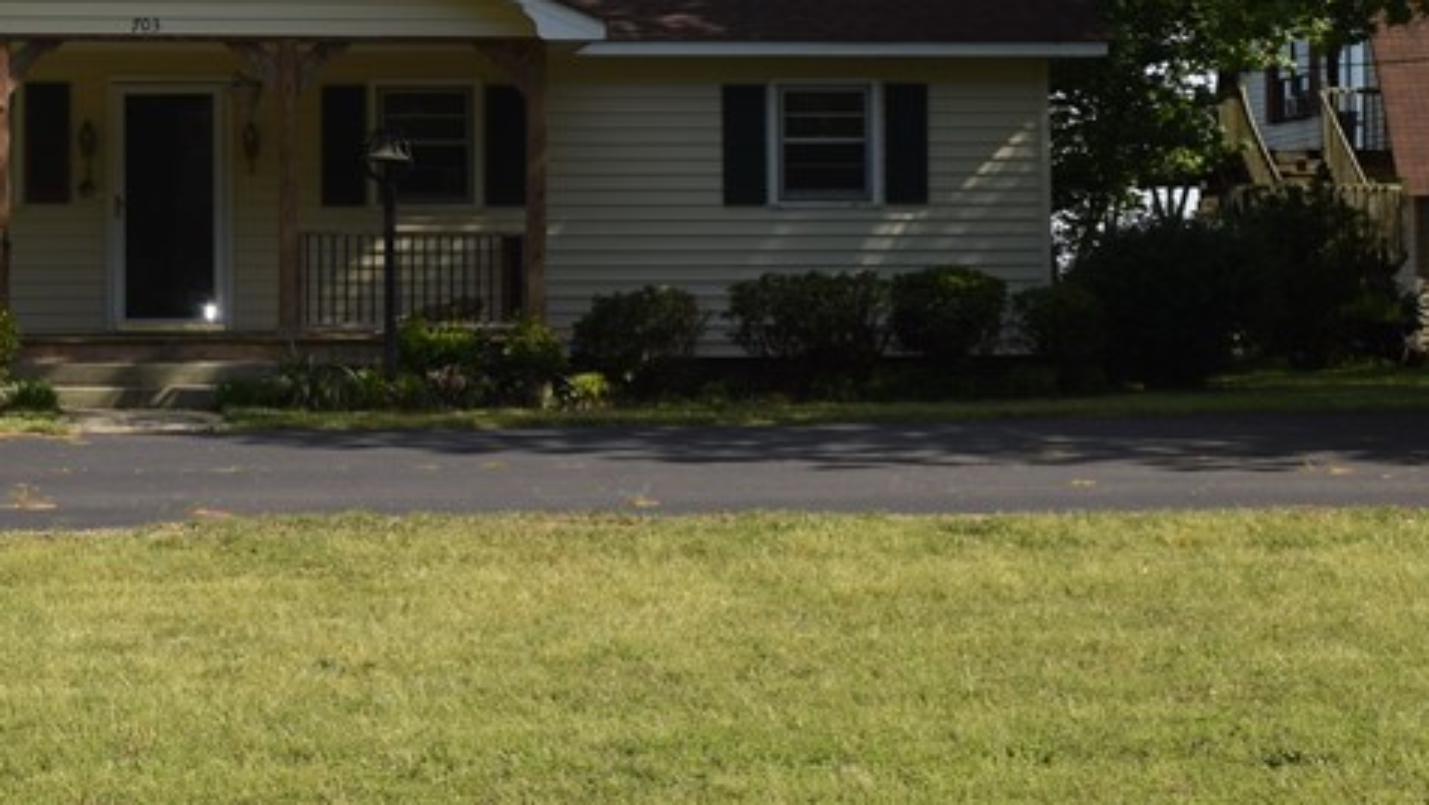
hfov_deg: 24.5
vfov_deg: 14.0
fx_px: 3259
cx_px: 420
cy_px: 216
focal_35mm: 86
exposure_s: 1/200
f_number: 9
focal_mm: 24
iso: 100
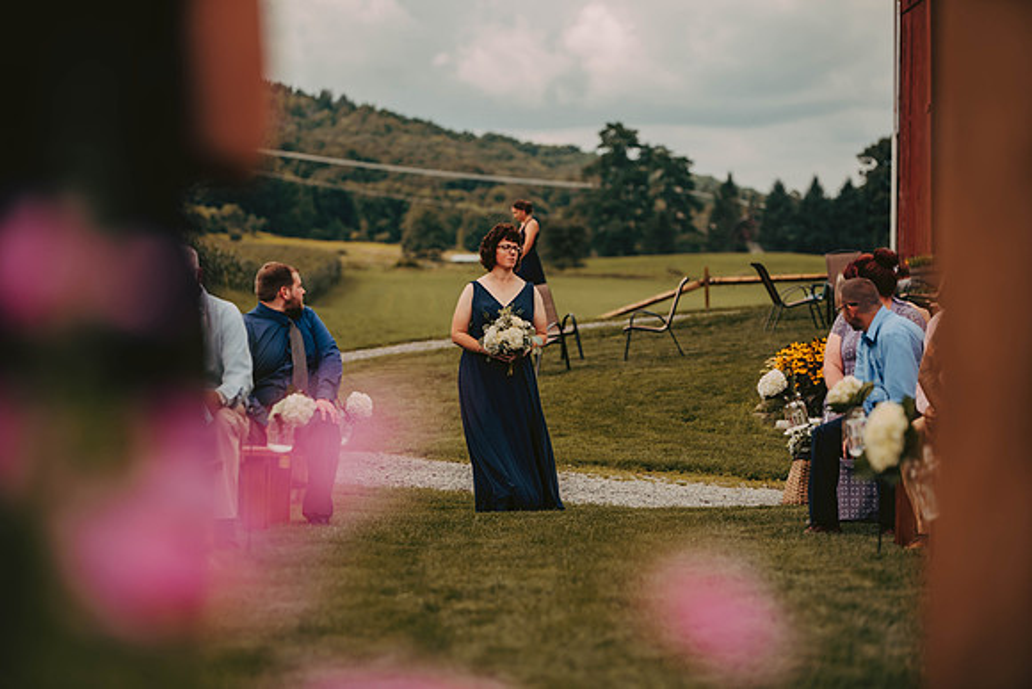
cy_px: 344
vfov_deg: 11.2
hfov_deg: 16.8
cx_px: 516
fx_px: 3498
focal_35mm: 122
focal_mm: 122
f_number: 2.8
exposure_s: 1/2000
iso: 200
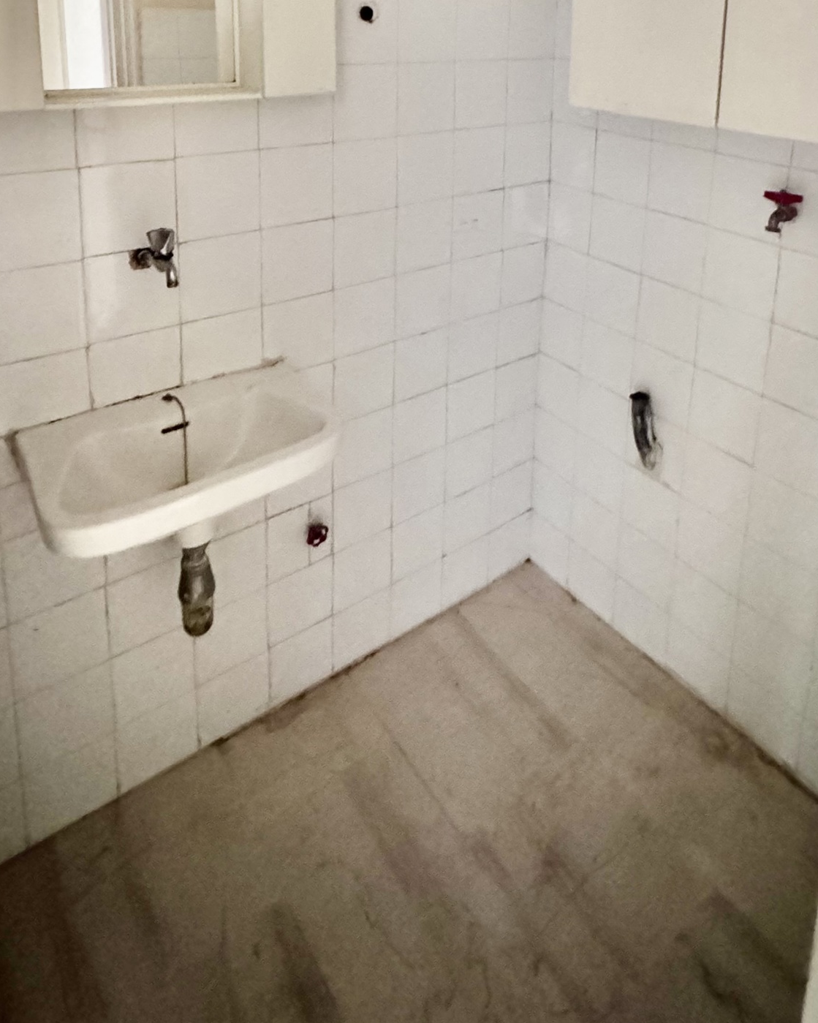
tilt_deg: -10.8
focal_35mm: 25
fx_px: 757
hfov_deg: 56.7
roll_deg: -1.4
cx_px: 452
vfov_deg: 59.9
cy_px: 140
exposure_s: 1/36
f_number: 2.2
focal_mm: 2.22
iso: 1600
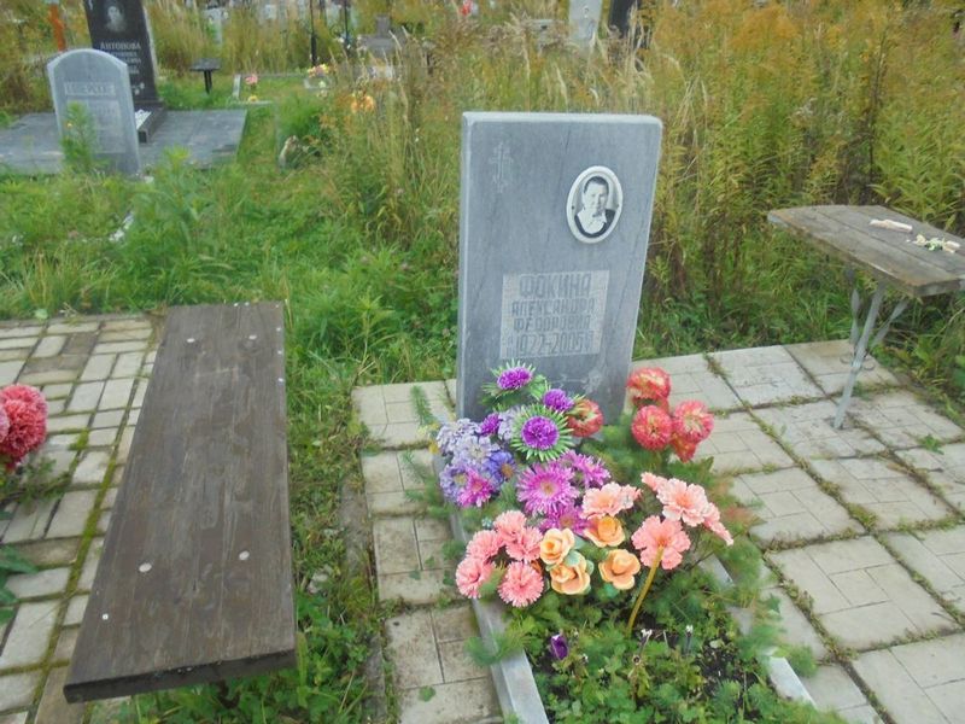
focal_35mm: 26
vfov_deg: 53.1
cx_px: 482
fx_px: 725
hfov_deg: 67.3
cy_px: 362
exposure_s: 1/250
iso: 250
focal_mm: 4.6
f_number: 3.5
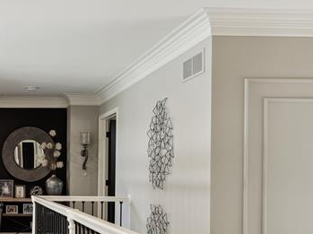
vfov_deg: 29.7
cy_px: 175
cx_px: -13
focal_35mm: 48
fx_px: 434
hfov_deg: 35.2
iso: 400
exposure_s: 1/25
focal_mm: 17
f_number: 8
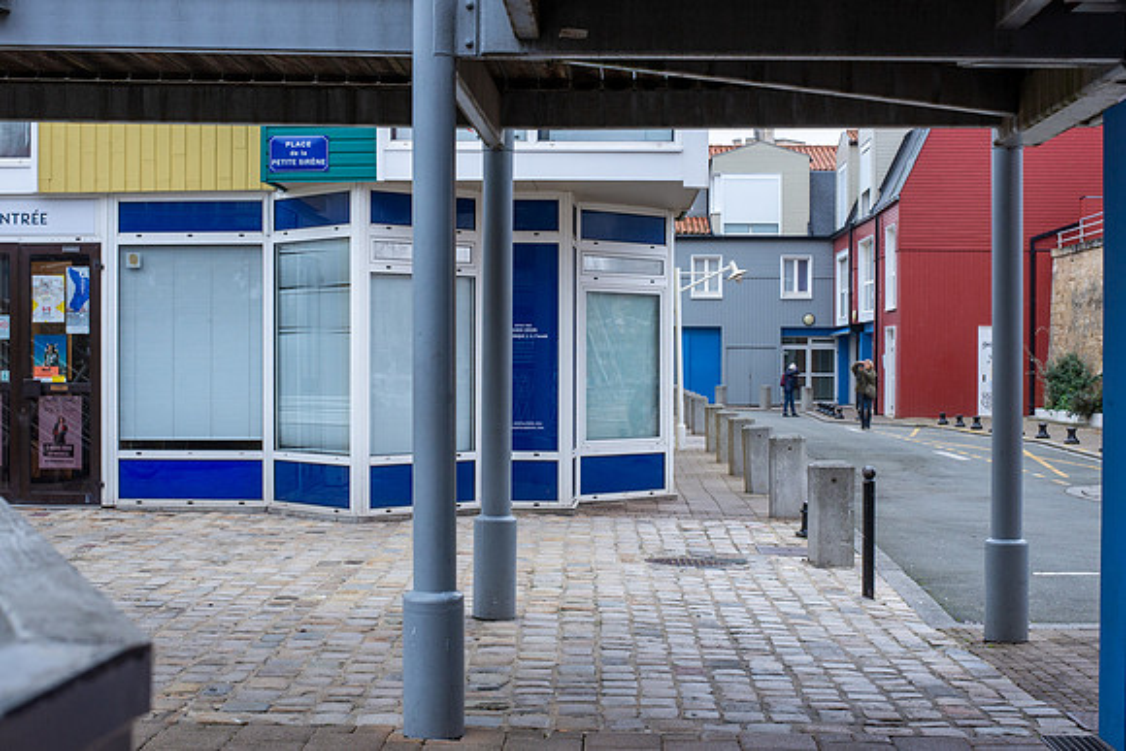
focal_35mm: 52
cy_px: 375
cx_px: 563
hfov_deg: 38.1
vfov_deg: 26.0
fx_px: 1629
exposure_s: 1/60
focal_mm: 50
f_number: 13
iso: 400
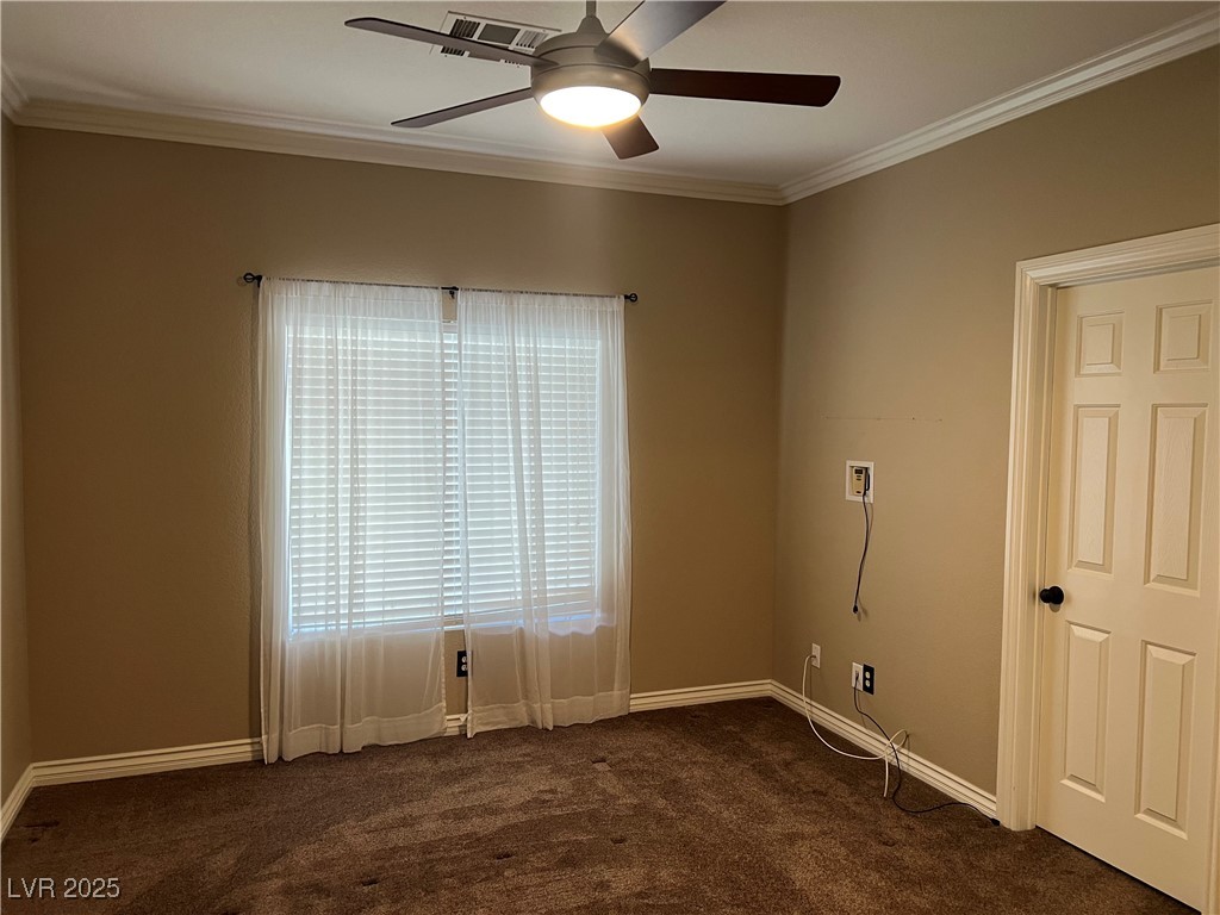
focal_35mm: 26
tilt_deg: -4.4
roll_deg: -0.5
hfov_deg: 67.3
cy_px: 458
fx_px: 916
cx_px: 610
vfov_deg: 53.1
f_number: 1.5
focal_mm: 5.7
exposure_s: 1/60
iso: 125
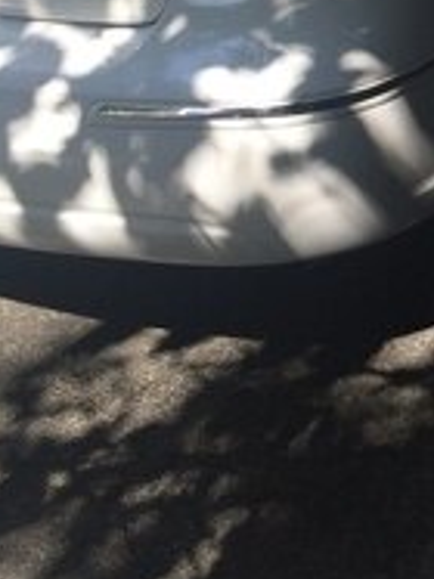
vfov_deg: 23.1
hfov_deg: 17.9
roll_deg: +4.6
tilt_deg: -20.3
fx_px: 1289
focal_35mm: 77
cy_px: -124
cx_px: 567
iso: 32
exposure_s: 1/483
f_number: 2.2
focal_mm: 4.15
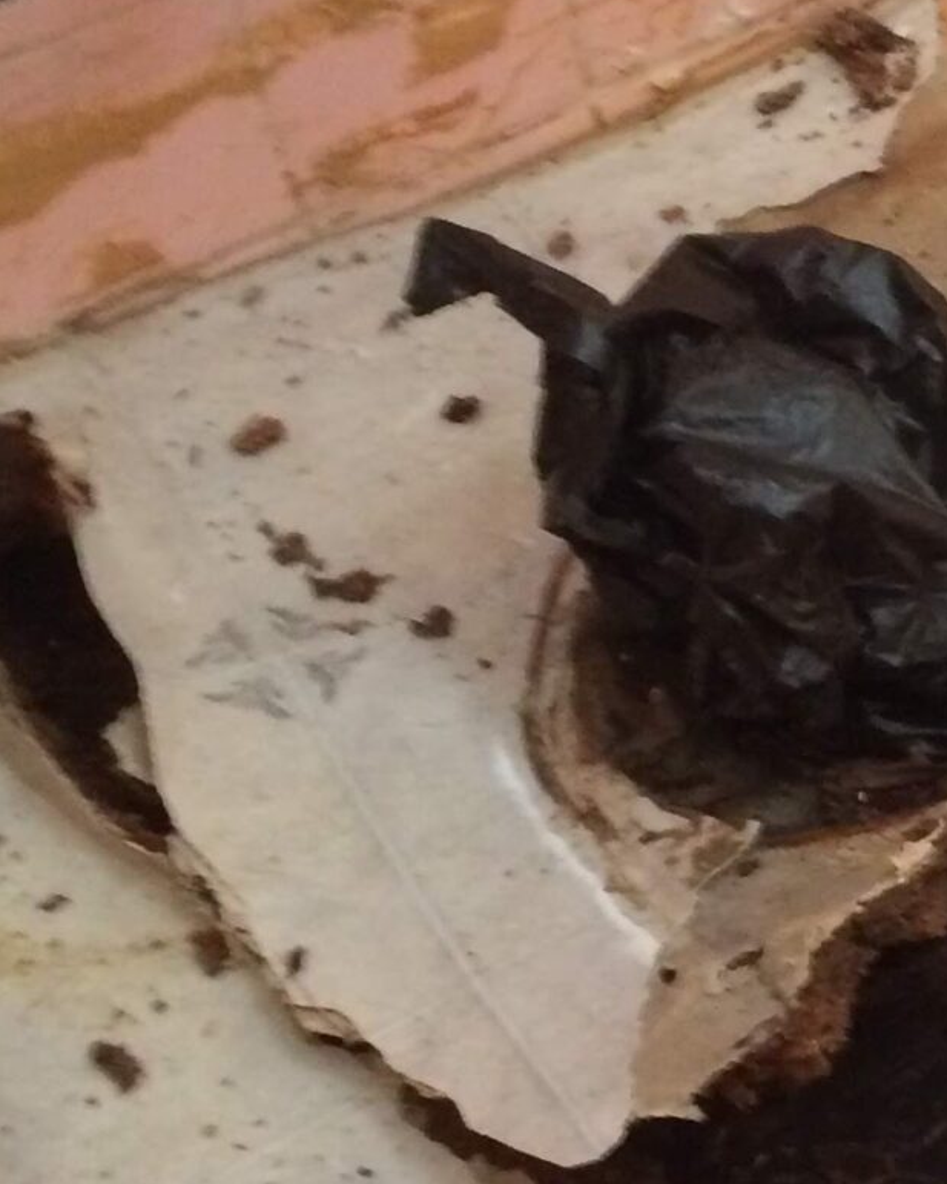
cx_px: 1251
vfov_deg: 20.3
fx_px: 3293
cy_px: 719
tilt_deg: -53.0
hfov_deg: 15.5
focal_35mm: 94
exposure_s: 1/17
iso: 250
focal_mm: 4.15
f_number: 2.2
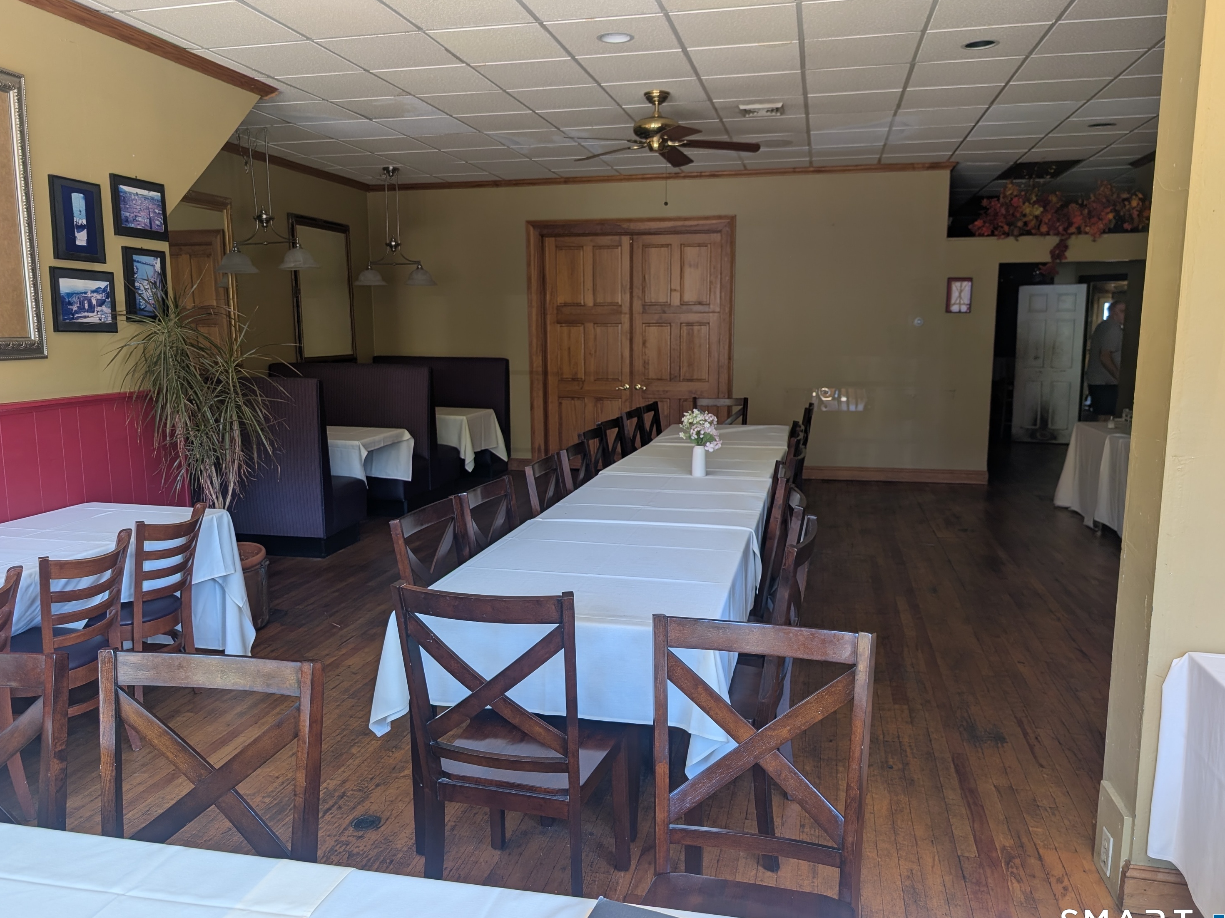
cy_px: 464
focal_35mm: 25
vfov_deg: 54.9
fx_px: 885
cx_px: 613
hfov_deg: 69.4
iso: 26
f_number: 1.68
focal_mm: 6.9
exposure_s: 1/24.6
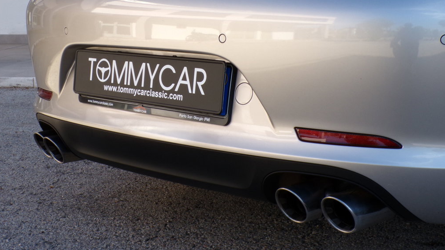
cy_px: 123
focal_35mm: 62
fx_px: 732
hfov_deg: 33.8
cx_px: 221
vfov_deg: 19.4
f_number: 5.5
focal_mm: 10.1
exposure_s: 1/140
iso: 100
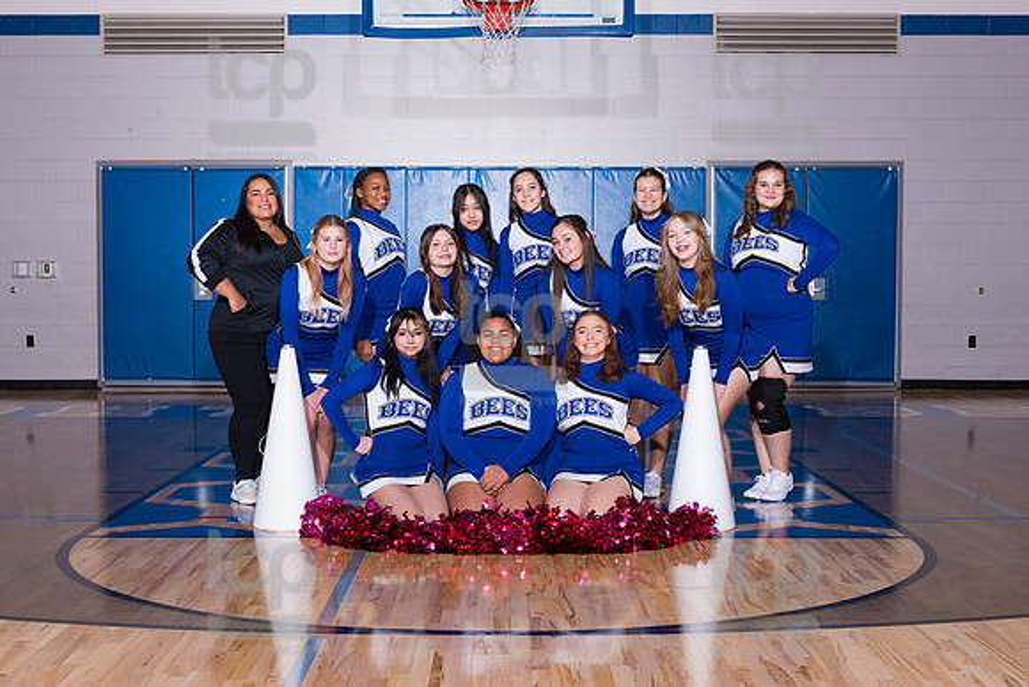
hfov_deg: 36.3
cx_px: 503
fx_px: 1568
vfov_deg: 24.7
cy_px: 345
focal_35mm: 55
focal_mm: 38
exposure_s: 1/250
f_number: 7.1
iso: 320
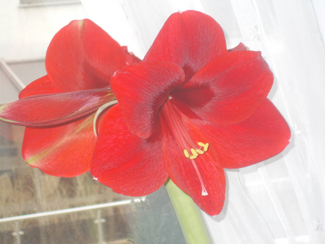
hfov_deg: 19.8
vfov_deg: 14.9
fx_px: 929
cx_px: 162
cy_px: 122
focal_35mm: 99
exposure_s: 1/60
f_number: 5.5
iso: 200
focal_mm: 17.6
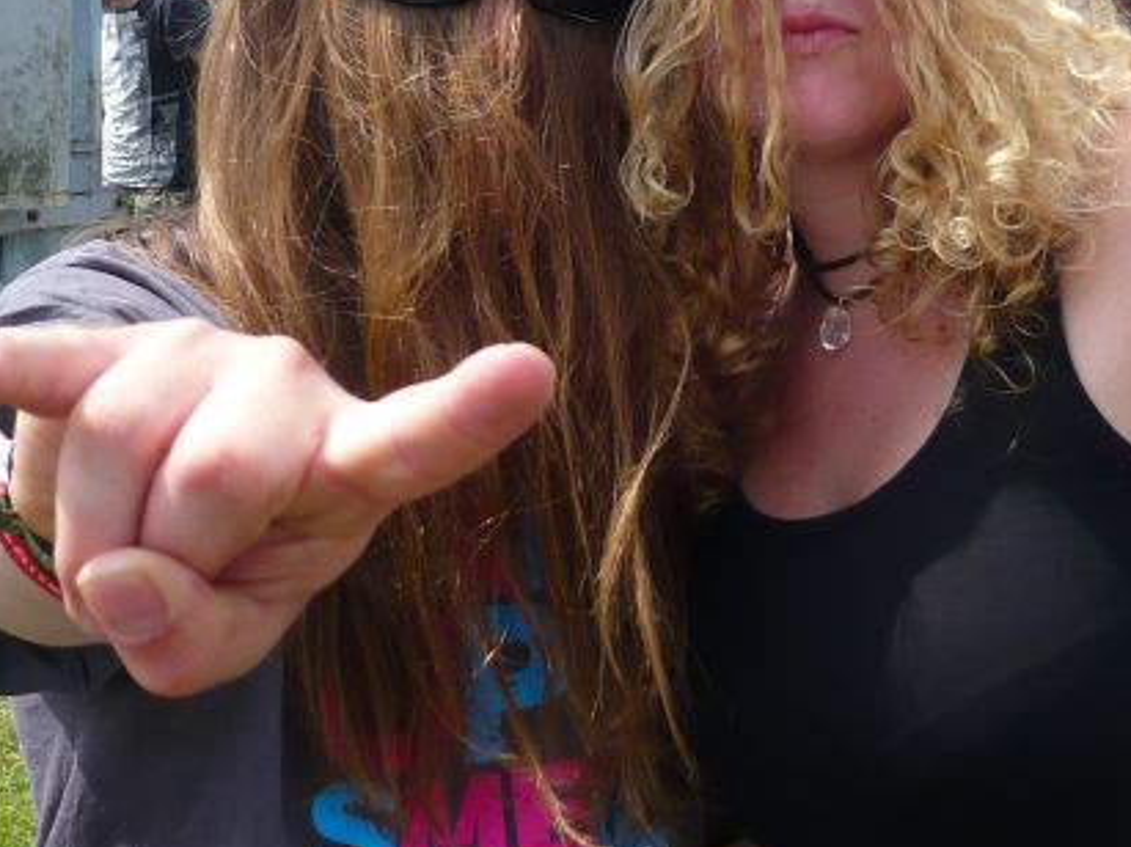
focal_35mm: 74
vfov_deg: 19.7
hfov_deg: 26.1
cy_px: 173
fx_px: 2417
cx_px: 787
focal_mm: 6.2
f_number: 3.2
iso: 100
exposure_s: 1/640
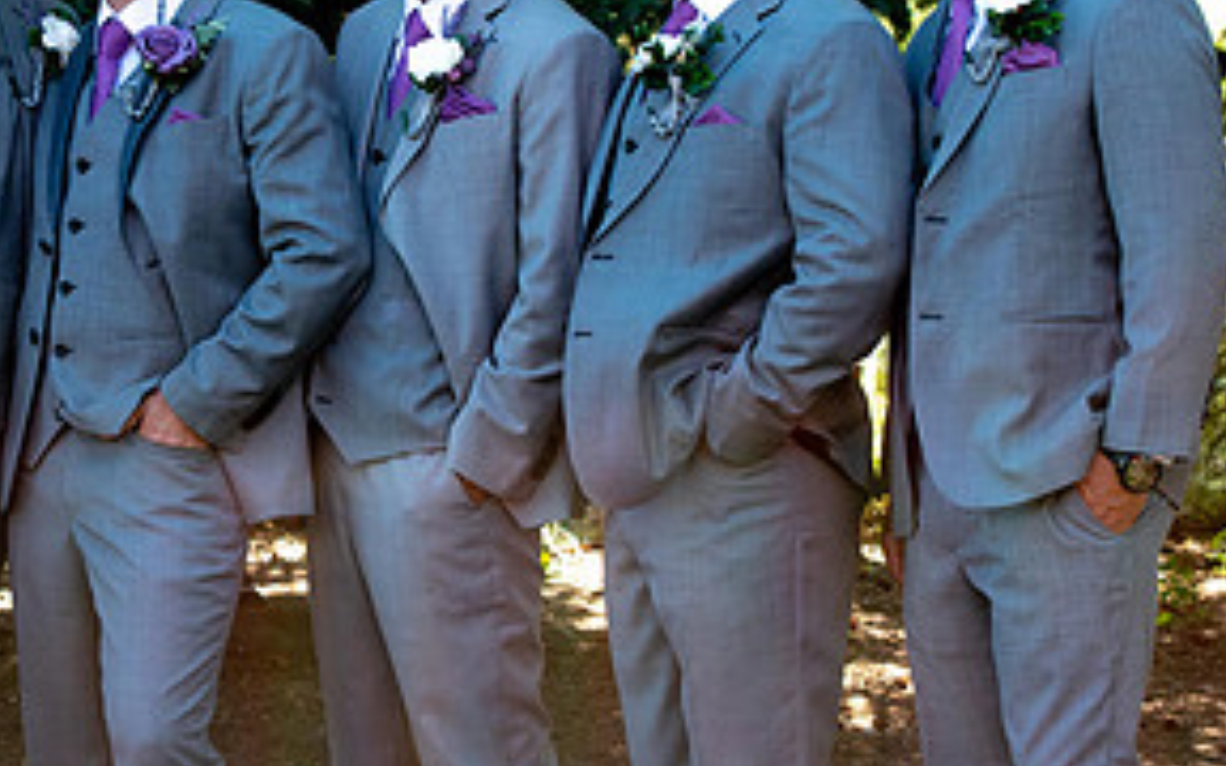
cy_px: 291
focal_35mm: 159
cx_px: 353
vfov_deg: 8.2
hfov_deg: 13.1
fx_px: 5313
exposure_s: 1/200
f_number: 7.1
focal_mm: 48
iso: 400
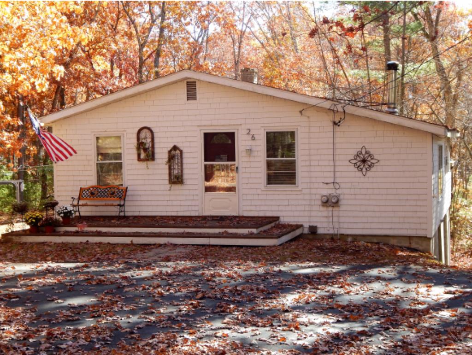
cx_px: 236
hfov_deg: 31.7
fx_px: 832
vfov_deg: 24.0
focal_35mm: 61
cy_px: 178
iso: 125
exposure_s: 1/125
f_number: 4
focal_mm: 10.9
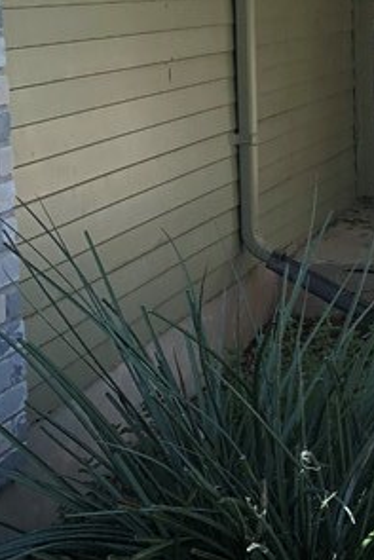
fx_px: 1572
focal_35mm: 101
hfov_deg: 12.6
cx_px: 626
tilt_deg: -14.5
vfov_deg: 20.1
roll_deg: -0.9
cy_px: 393
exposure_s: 1/389
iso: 20
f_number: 1.8
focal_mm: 3.99
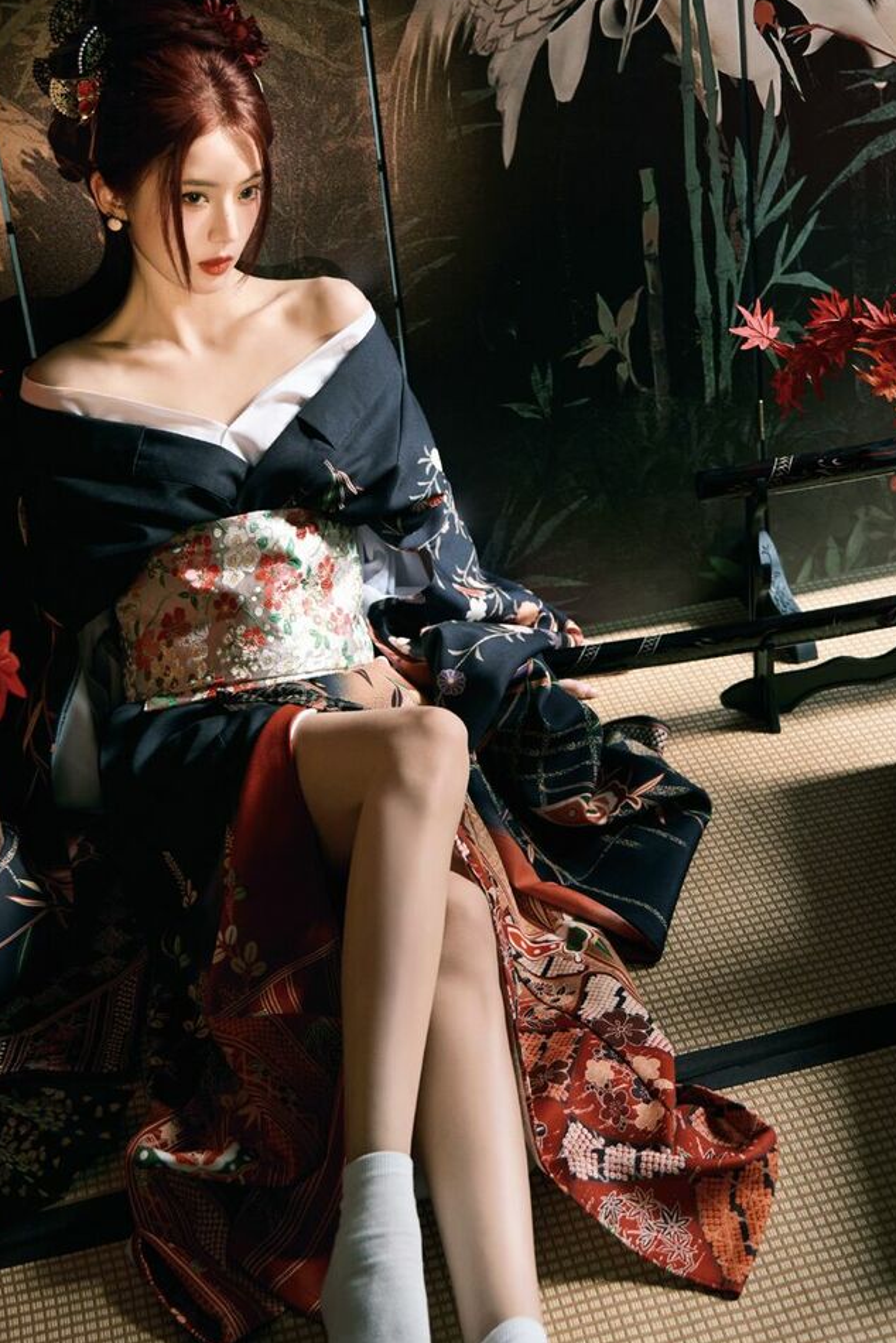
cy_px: 503
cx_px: 324
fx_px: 2164
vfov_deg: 34.3
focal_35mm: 58
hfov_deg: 23.3
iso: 250
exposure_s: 1/160
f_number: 2.8
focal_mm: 35
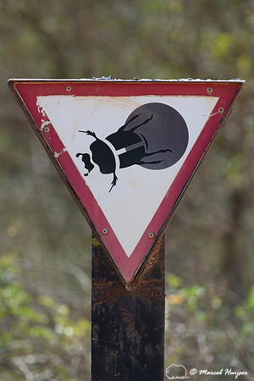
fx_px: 6350
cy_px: 190
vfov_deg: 3.4
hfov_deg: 2.3
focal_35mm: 600
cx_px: 127
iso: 800
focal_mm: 600
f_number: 9
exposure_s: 1/1600
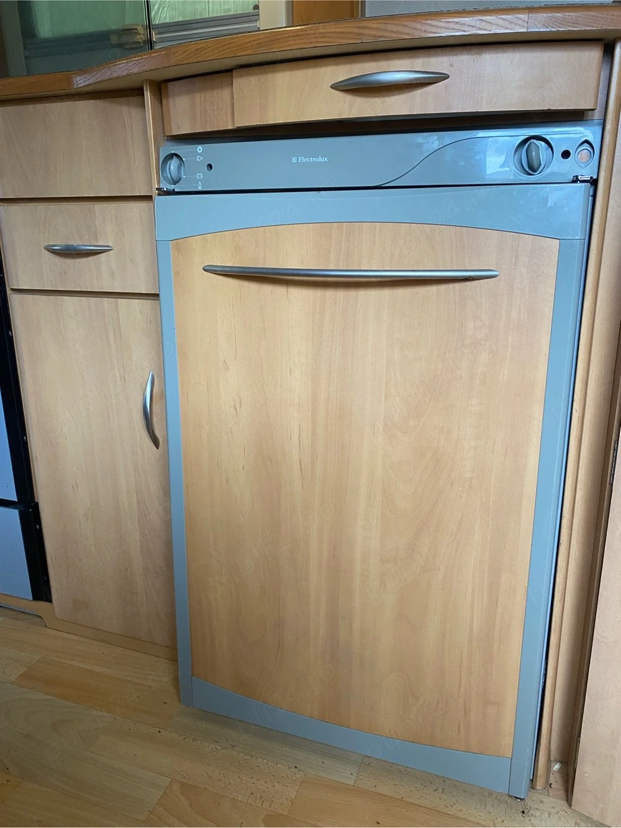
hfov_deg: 53.0
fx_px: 622
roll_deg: -0.1
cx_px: 310
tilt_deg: -17.6
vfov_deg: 67.3
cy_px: 414
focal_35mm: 26
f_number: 1.8
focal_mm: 4.25
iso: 200
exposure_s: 1/60
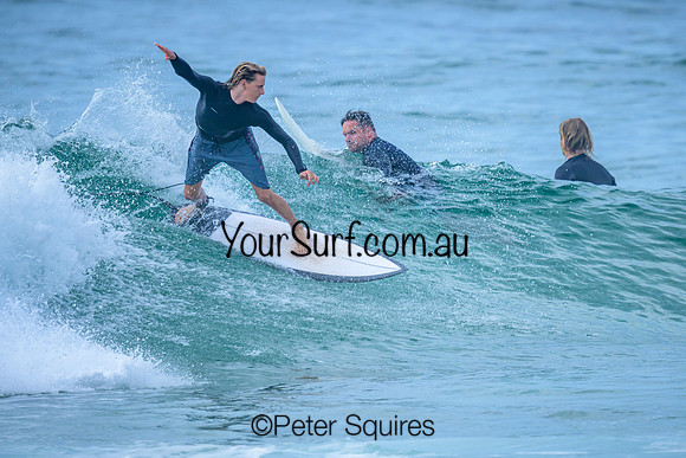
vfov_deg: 1.3
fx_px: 20451
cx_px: 357
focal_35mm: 1073
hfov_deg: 1.9
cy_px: 242
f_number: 6.3
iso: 450
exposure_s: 1/3200
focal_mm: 800
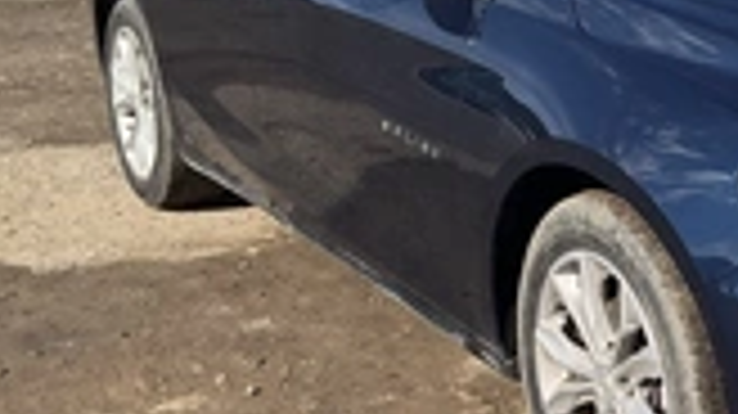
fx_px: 1506
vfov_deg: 15.6
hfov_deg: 25.2
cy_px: 144
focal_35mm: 77
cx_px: 846
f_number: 1.8
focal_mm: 3
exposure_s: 1/1577
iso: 25
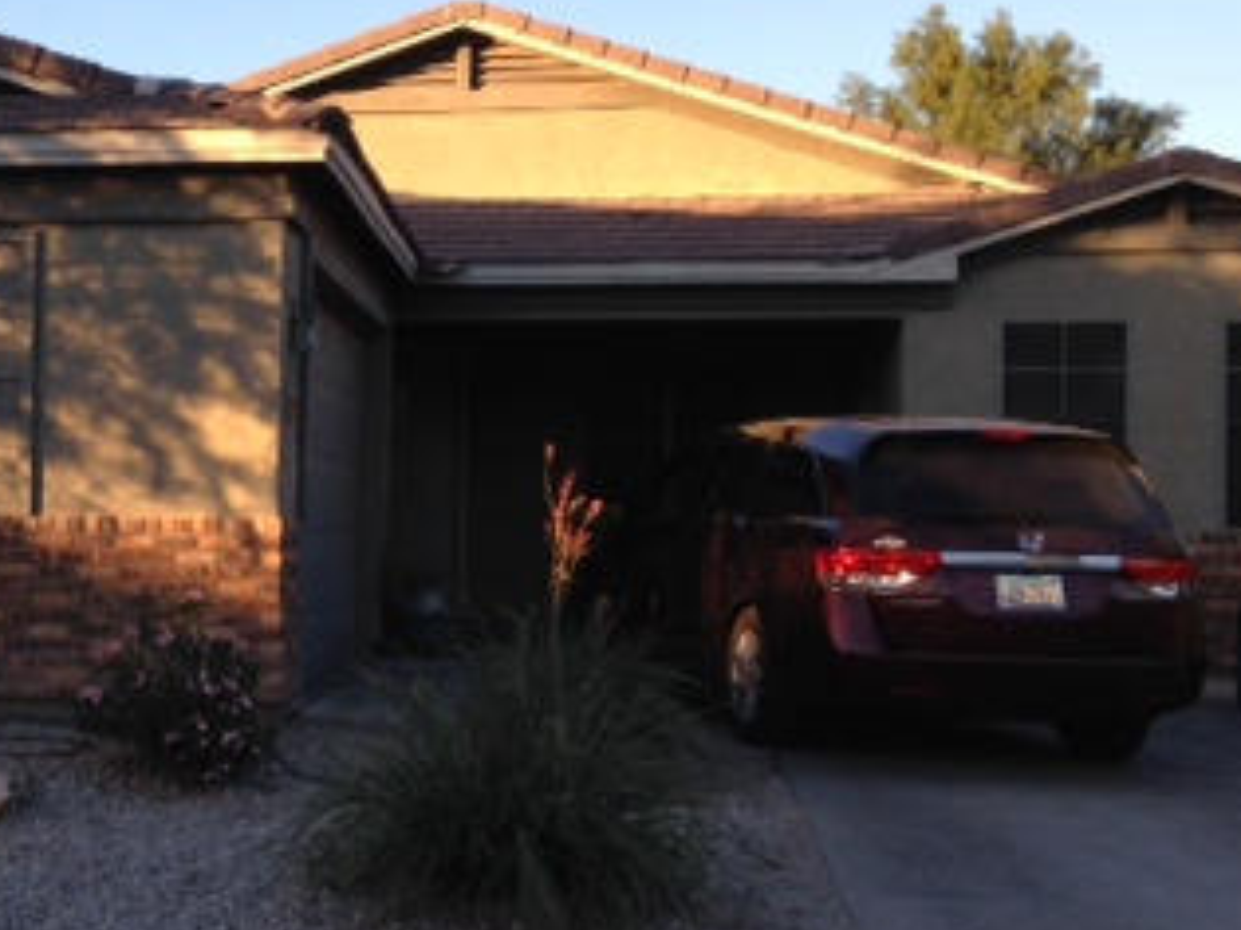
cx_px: 197
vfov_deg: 21.9
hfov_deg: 28.2
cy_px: 414
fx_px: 2401
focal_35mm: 67
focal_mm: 4.12
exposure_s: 1/398
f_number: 2.4
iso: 50
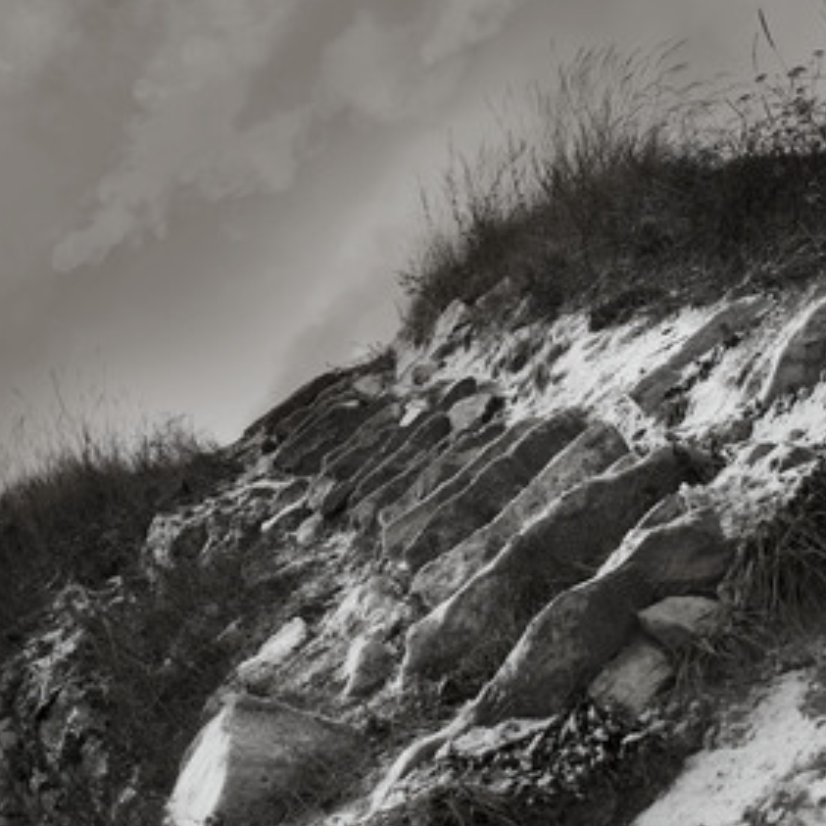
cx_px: 423
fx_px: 1431
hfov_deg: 32.2
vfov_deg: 32.2
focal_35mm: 53
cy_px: 435
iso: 200
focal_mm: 26
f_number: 9
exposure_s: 1/100
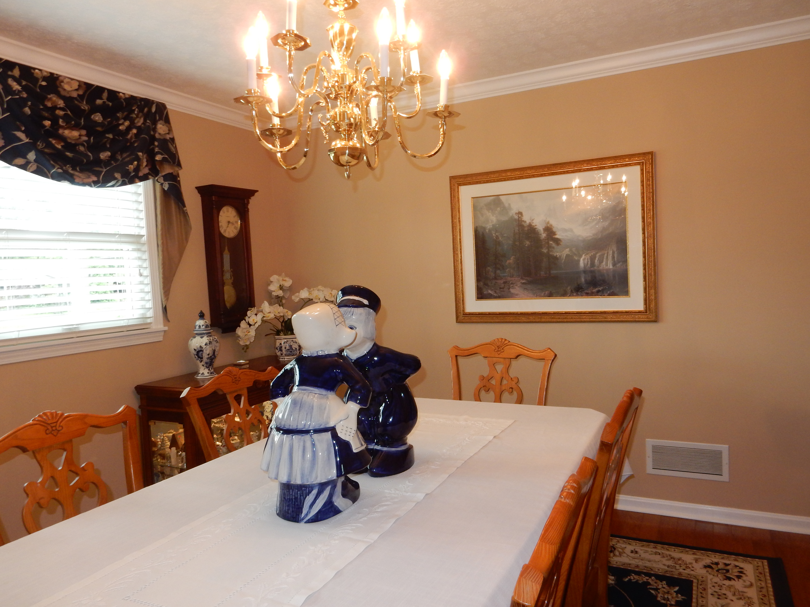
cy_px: 304
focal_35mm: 25
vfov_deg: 54.9
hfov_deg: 69.4
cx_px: 405
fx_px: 585
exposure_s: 1/30
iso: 200
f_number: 3.7
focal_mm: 4.5
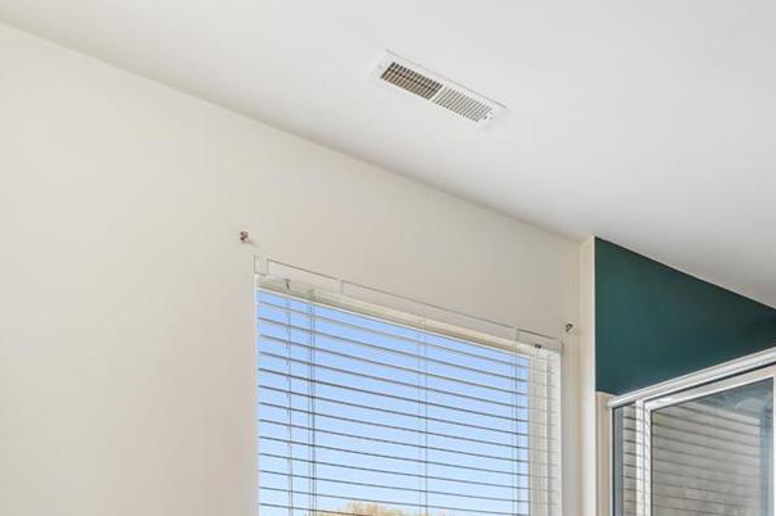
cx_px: 814
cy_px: 596
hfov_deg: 42.9
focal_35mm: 37
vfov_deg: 31.0
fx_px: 797
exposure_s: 1/6
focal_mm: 14
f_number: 8
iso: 200
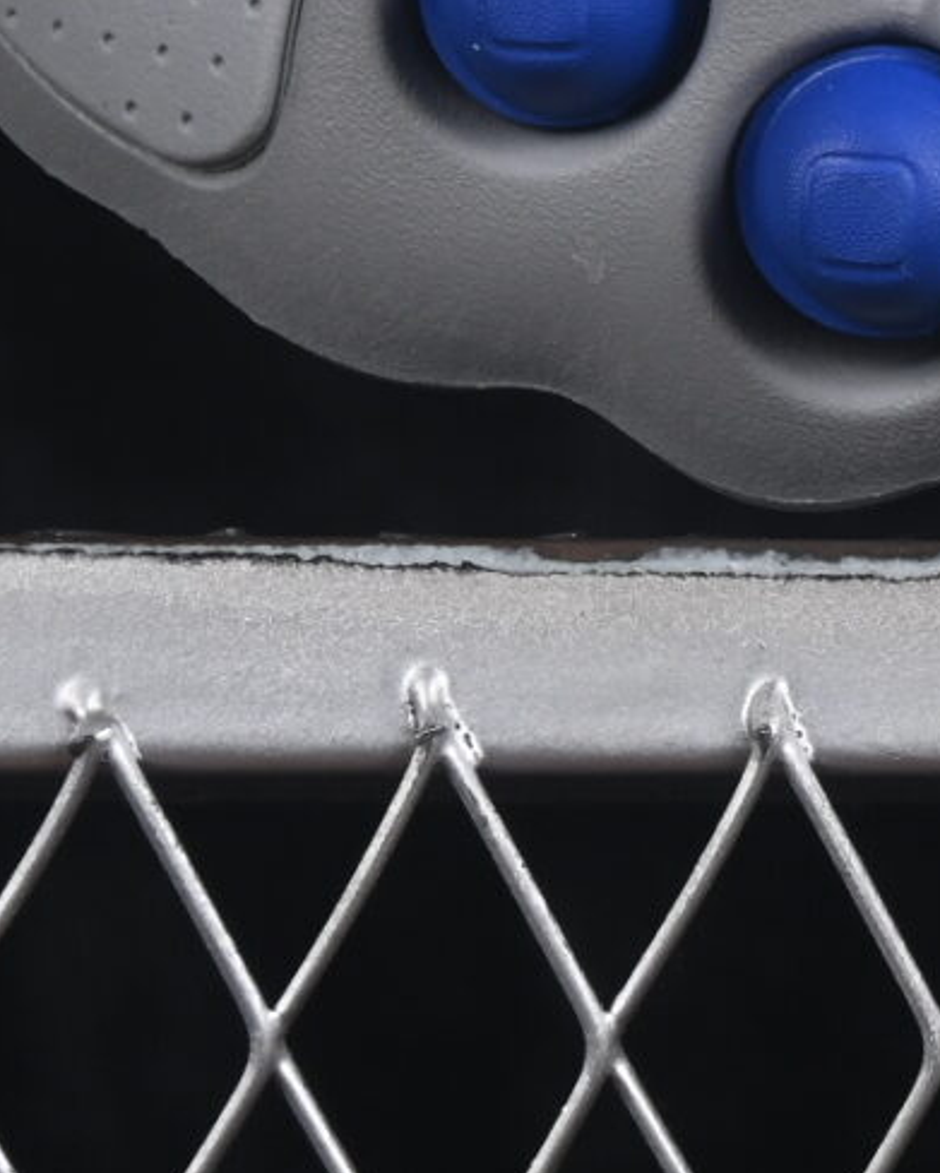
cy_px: -742
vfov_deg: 5.2
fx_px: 12820
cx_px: 2168
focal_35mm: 369
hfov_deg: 4.1
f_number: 7.1
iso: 160
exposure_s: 1/80
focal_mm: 50
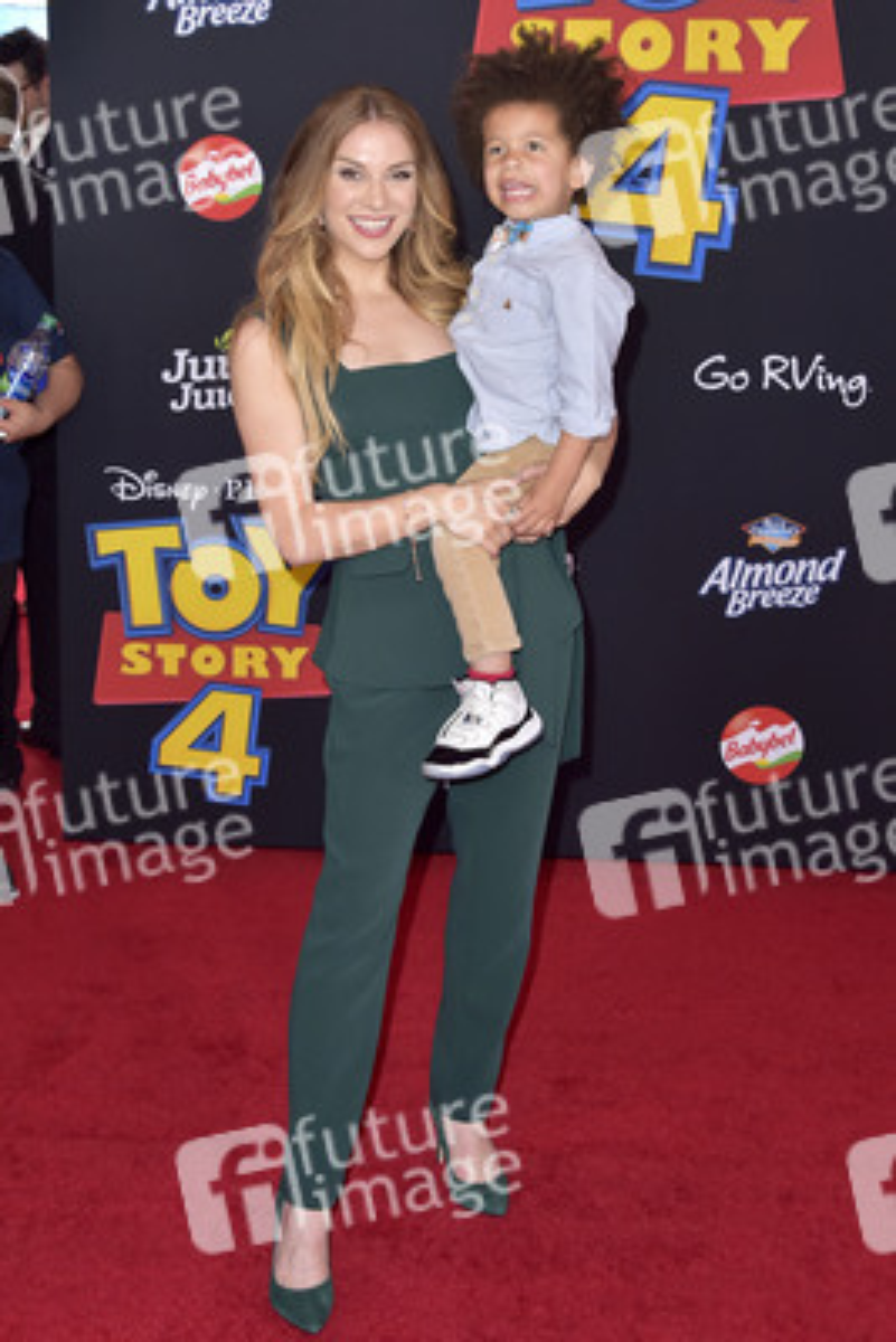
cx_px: 448
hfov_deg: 24.6
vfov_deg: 36.2
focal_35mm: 55
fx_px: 2051
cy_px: 671
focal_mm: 55
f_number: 7.1
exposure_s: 1/250
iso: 500
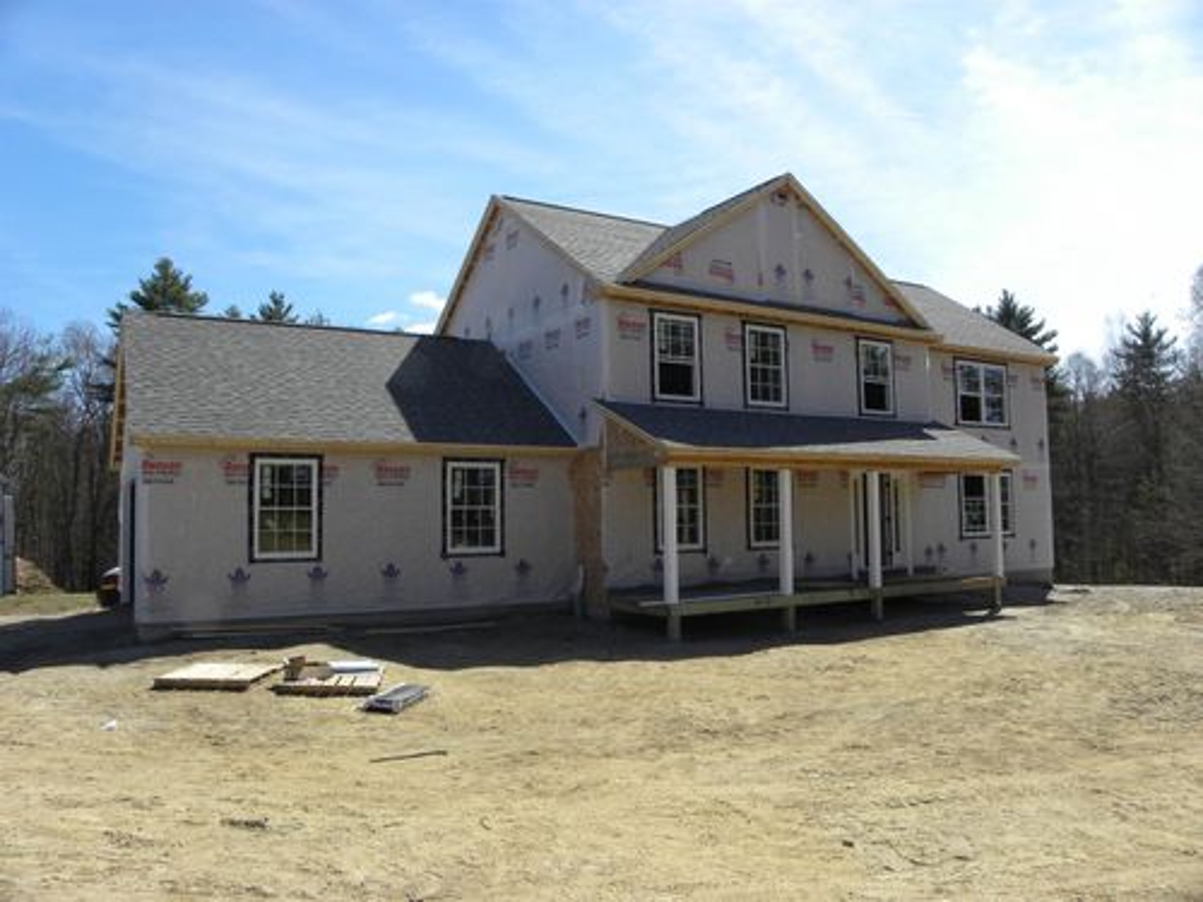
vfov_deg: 53.1
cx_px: 602
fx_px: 904
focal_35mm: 26
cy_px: 451
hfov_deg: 67.3
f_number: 5.6
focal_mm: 4.6
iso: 64
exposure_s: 1/317
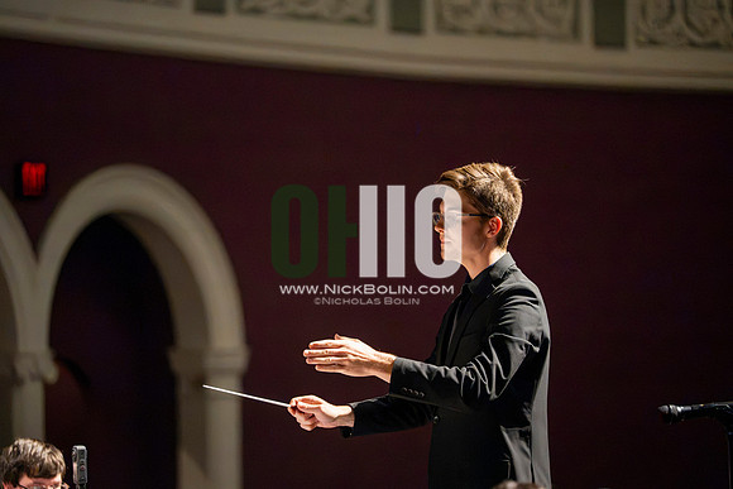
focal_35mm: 165
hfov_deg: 12.4
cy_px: 244
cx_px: 366
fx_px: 3360
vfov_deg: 8.3
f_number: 2.8
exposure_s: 1/640
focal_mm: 165
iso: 16000
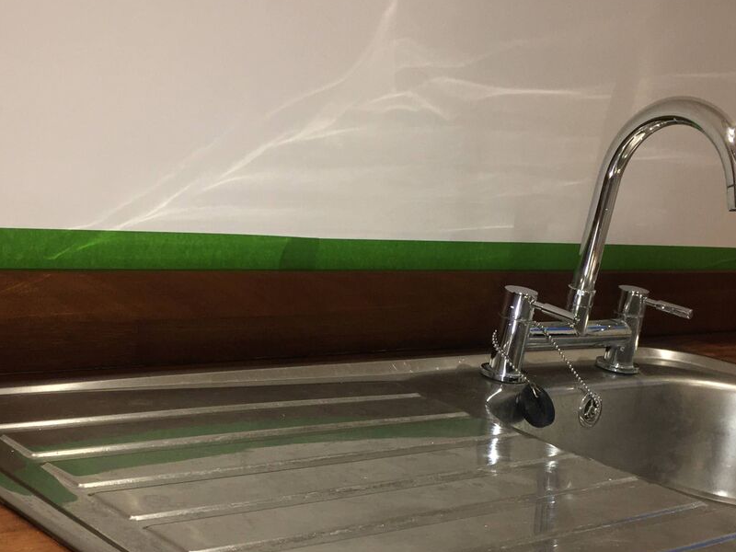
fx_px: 1233
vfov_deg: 24.7
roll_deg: -8.8
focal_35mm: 58
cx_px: 397
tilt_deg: -15.6
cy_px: 466
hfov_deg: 33.2
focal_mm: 4.15
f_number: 2.2
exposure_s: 1/33
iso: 50
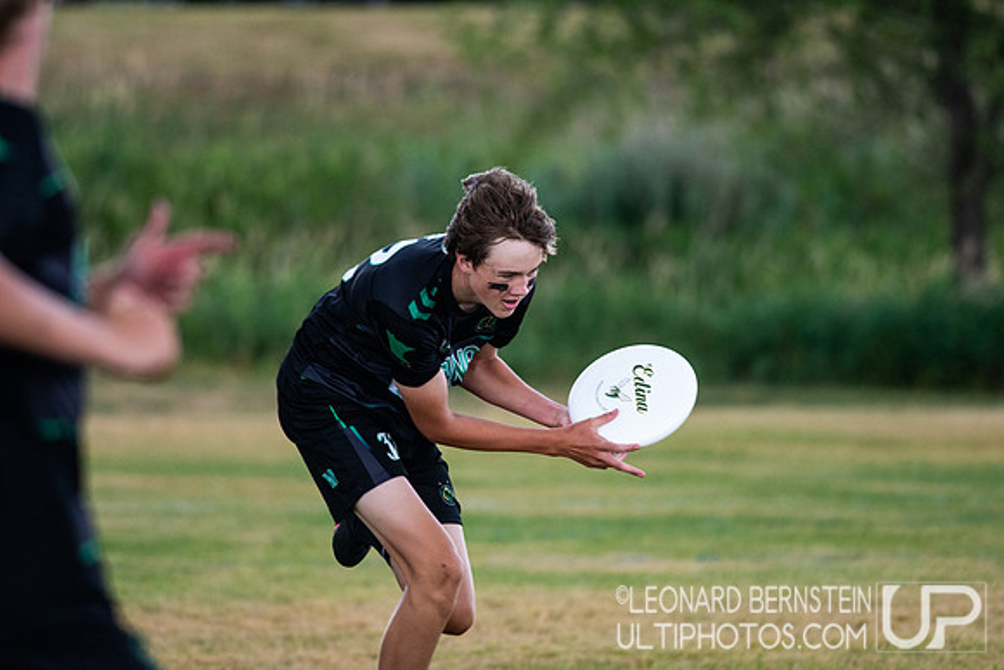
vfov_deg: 3.1
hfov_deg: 4.6
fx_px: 12552
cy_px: 335
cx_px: 502
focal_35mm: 450
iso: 800
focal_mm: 300
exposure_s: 1/2000
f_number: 4
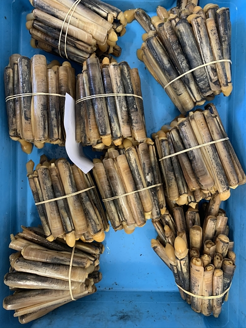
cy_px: 164
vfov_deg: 67.3
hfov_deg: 53.0
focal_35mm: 26
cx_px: 123
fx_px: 246
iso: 200
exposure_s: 1/50
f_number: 1.8
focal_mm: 4.25
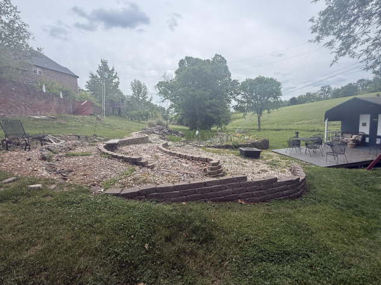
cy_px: 134
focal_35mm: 15
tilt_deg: -5.7
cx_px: 202
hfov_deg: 98.1
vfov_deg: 81.6
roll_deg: +2.3
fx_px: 165
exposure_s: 1/955
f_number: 2.2
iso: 64
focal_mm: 2.22
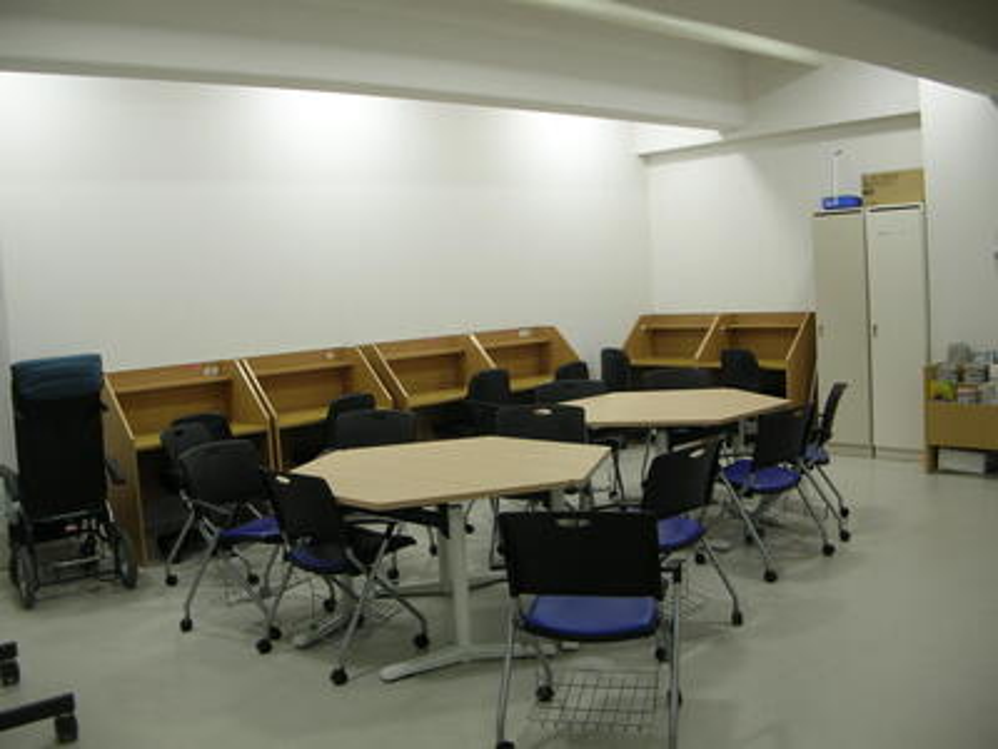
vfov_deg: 40.7
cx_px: 499
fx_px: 1009
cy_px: 374
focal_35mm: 35
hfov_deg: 52.6
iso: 50
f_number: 2.8
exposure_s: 1/22.1
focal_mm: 5.8
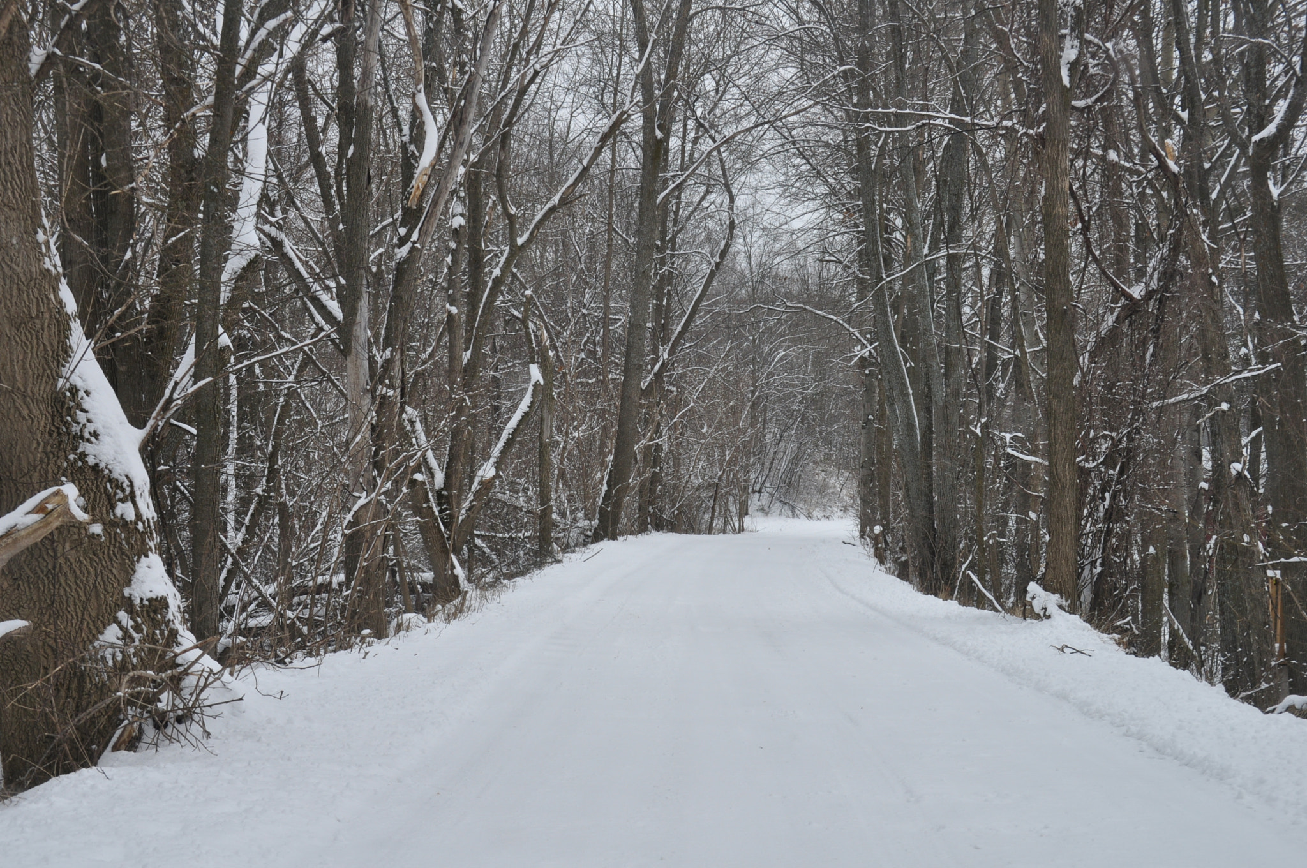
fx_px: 2991
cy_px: 434
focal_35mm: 82
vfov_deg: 16.5
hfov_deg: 24.6
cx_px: 654
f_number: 10
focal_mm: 55
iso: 200
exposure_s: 1/200
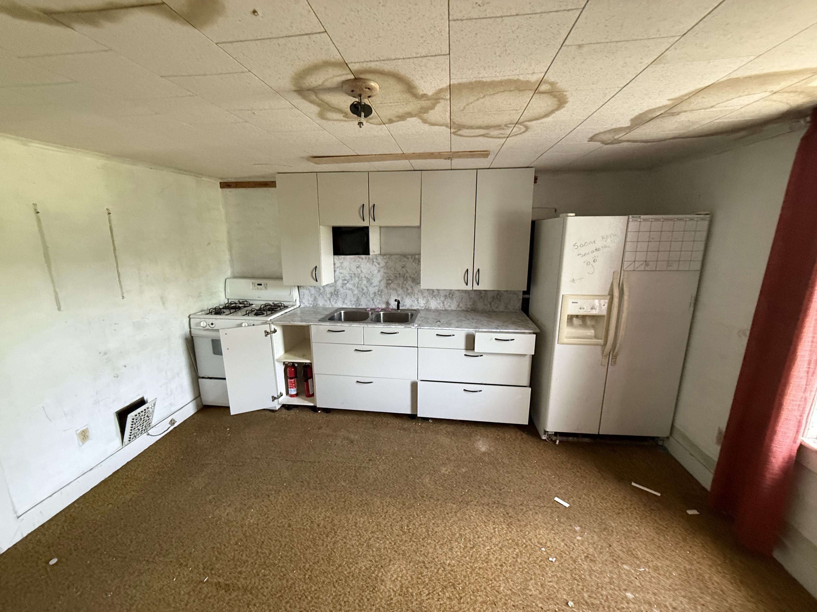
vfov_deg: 85.7
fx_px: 330
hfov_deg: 102.1
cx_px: 408
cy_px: 306
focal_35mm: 14
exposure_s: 1/60
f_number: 2.2
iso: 500
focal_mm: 2.22
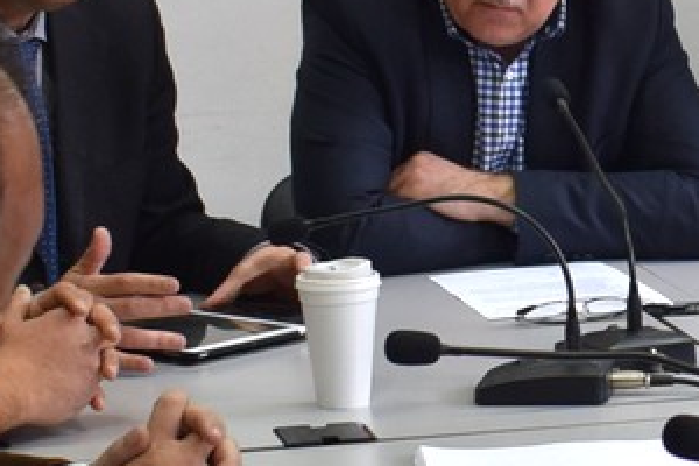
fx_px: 3295
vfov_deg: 8.1
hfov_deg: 11.8
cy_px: 405
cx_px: 925
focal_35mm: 170
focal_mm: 21
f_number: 4
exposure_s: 1/60
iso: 400
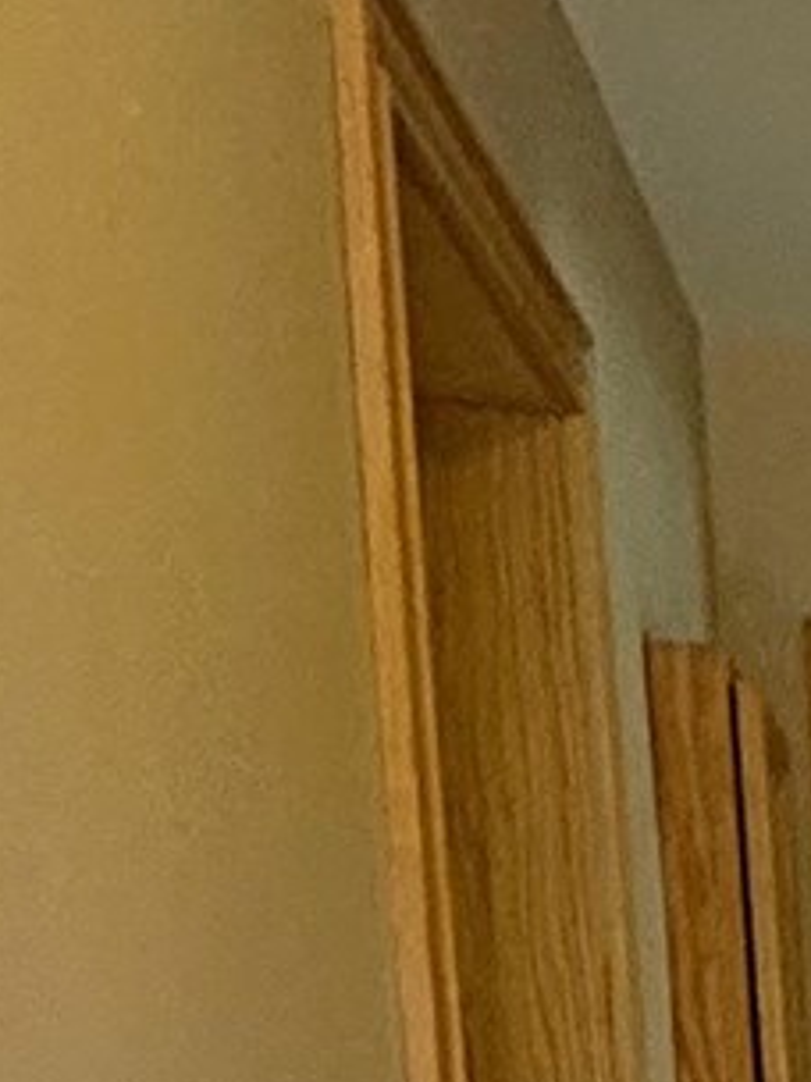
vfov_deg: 16.3
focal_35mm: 106
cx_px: 3048
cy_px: 1790
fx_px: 3311
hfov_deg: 8.6
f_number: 2.2
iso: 160
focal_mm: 2.22
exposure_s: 1/60
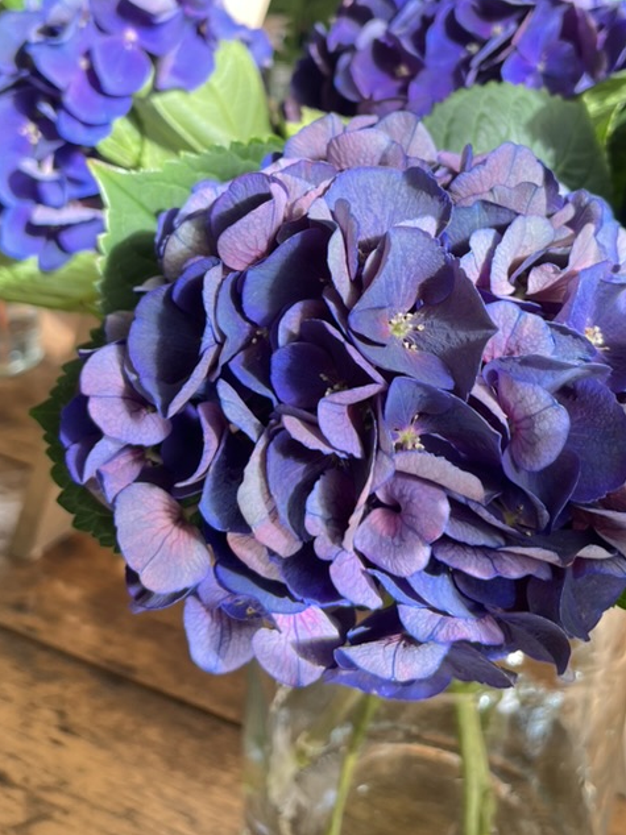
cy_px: 271
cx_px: 311
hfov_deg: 34.3
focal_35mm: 42
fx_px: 1013
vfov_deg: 44.1
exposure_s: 1/153
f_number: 1.6
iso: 64
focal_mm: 5.1
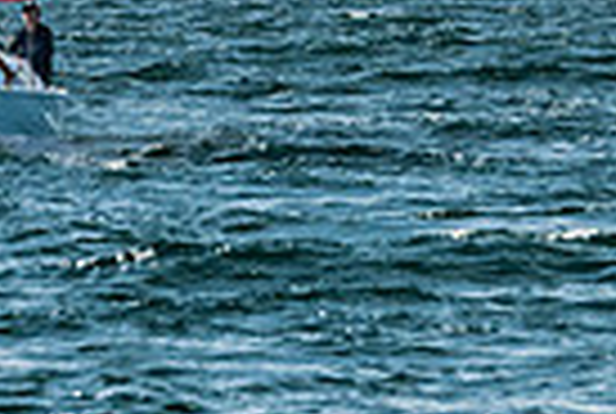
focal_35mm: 1220
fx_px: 20921
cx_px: 367
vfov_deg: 1.1
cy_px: -597
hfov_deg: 1.7
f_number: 10
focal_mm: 200
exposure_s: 1/640
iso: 400
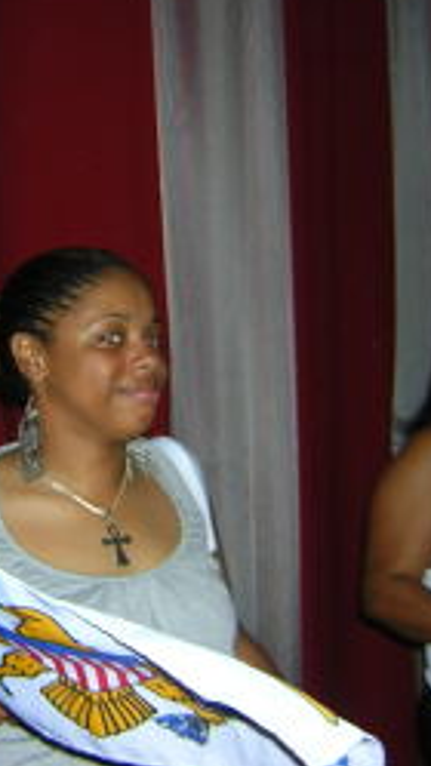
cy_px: 317
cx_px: 175
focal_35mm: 63
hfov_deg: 19.1
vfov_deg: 33.3
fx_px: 1280
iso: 159
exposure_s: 1/60.1
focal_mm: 4.7
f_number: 2.6
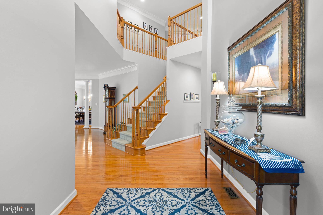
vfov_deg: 70.4
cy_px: 108
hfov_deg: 93.3
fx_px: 153
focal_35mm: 17
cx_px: 162
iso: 800
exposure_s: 1/2
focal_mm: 17
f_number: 8
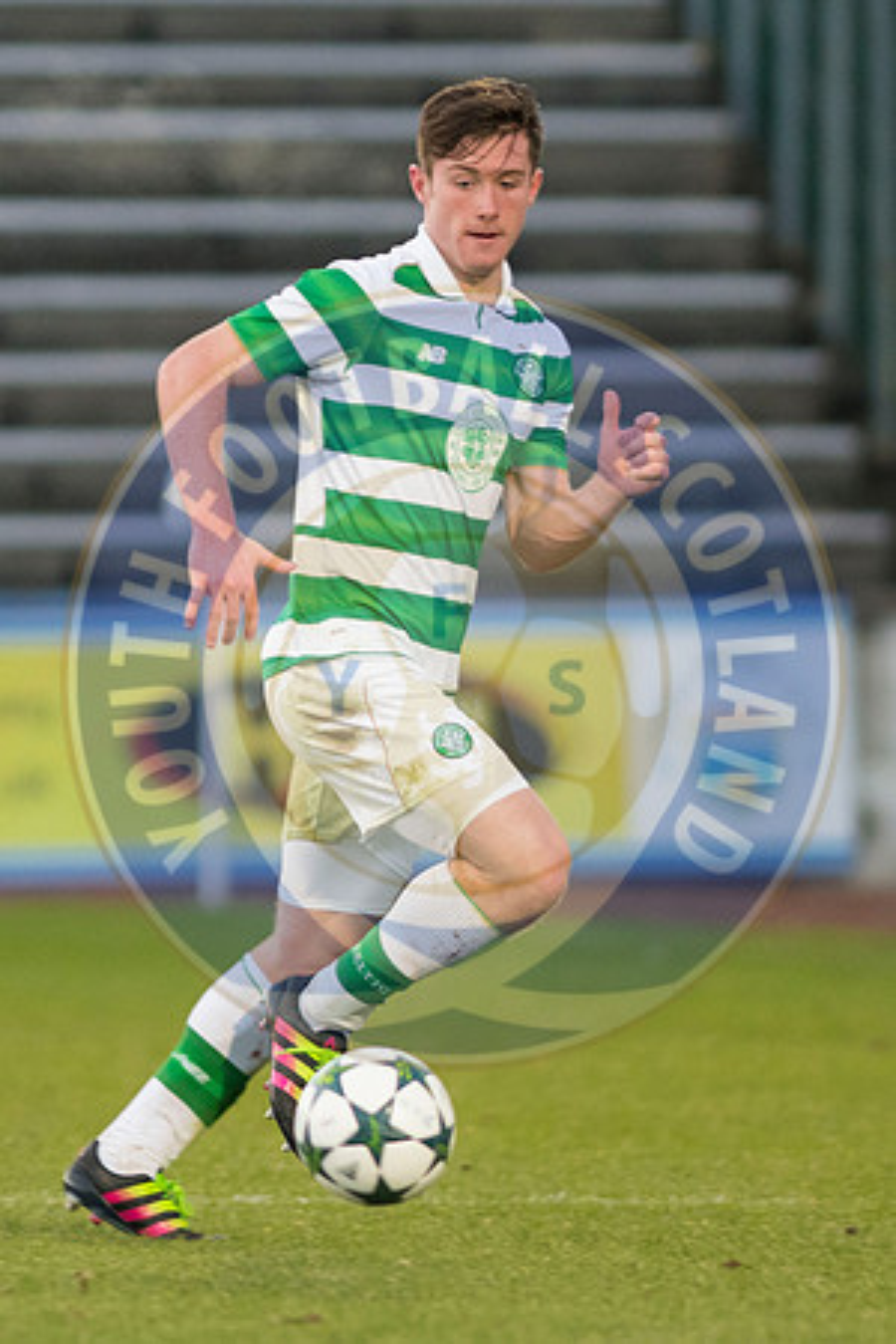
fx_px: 16799
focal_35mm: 450
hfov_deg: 3.1
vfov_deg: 4.6
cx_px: 448
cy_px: 672
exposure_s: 1/1000
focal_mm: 300
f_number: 2.8
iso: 1250
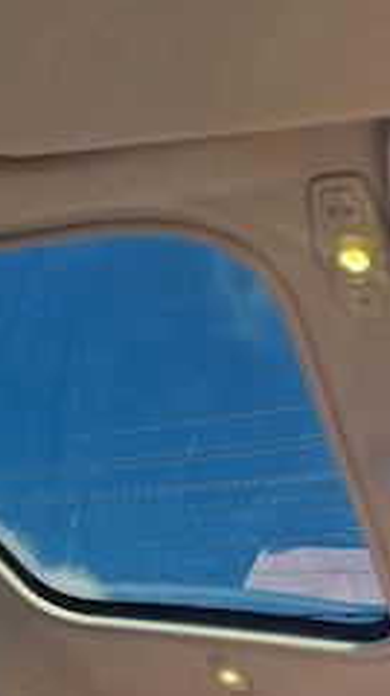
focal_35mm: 42
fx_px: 774
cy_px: 481
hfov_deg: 28.3
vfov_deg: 47.4
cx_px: 178
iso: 50
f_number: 1.8
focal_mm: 6.4
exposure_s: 1/294
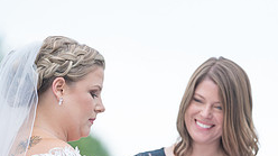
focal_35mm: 533
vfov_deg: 2.3
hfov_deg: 4.1
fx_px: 3926
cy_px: 170
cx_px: 232
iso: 160
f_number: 4
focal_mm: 198
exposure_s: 1/200
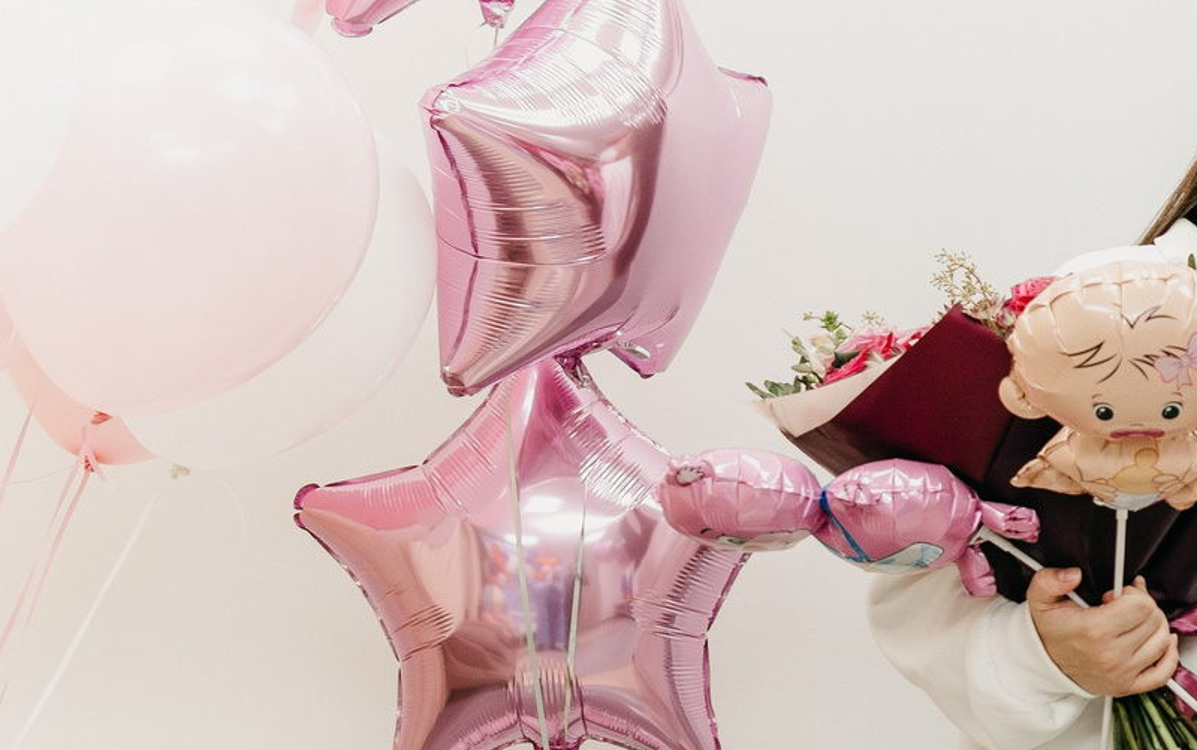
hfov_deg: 15.4
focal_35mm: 126
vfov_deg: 10.4
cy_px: 277
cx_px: 1744
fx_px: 4113
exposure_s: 1/160
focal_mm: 38
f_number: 4
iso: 200
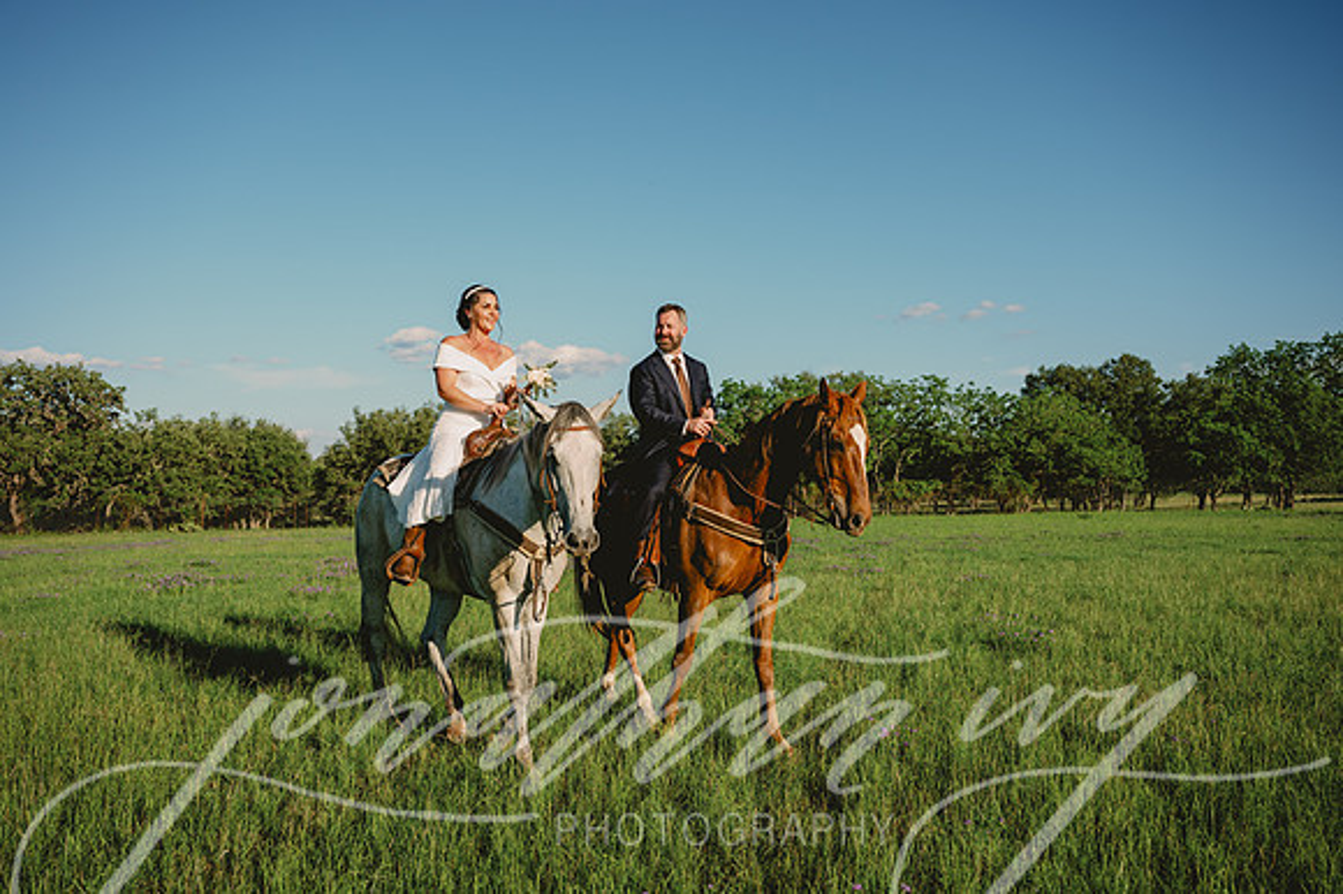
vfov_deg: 43.6
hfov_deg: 62.0
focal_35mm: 30
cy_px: 447
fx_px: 1118
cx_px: 672
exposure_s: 1/640
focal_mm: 30
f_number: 4.5
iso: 80
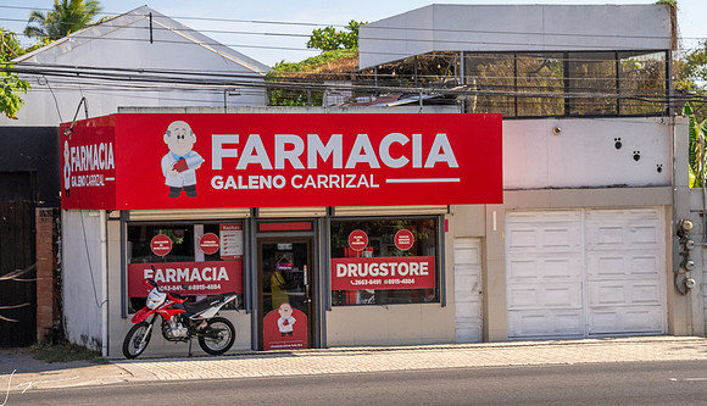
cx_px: 334
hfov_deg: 19.9
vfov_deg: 11.5
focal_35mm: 107
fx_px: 2014
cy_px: 186
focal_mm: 70
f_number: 8
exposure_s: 1/500
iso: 1000
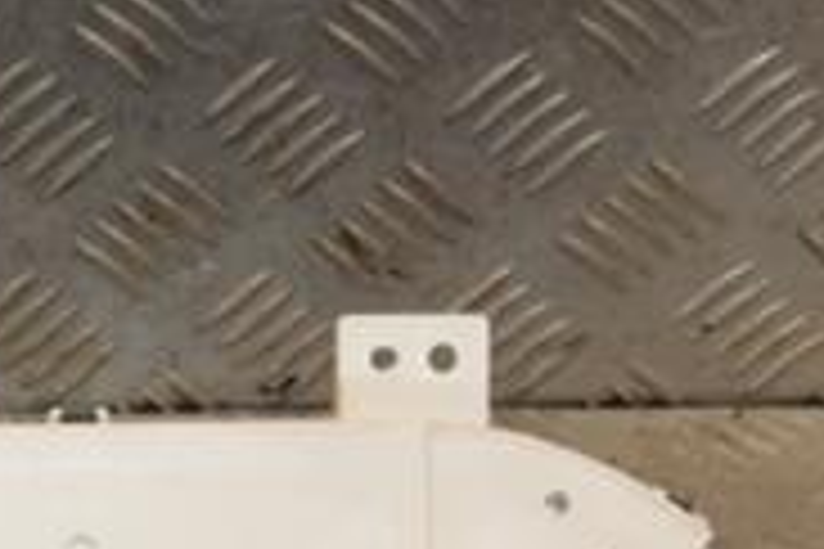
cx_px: 59
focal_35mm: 167
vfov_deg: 8.2
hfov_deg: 12.2
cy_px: 454
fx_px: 3822
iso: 800
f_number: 10
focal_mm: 34
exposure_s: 1/200
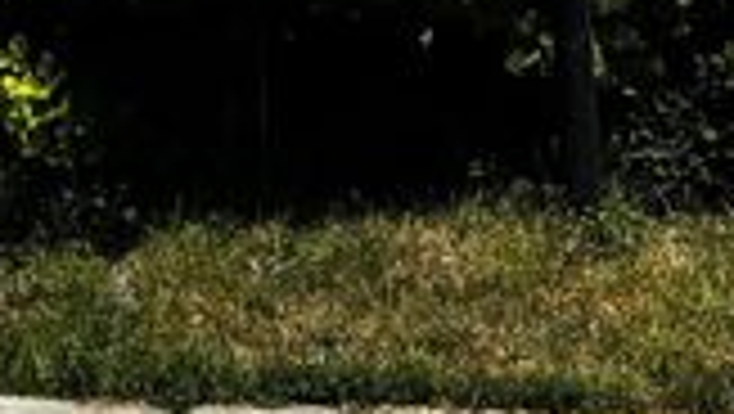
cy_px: -1148
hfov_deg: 11.7
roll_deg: -0.1
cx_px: -288
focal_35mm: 178
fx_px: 3467
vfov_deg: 5.9
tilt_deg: +9.2
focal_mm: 5.96
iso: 50
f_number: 1.6
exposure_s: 1/3937
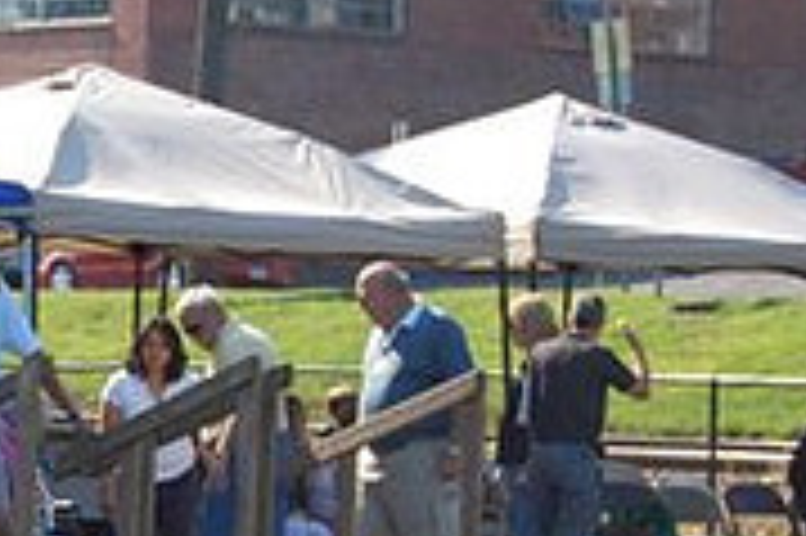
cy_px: 284
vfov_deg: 5.1
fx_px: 5986
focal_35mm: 268
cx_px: -207
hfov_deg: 7.6
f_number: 8
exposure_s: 1/250
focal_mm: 55
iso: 200
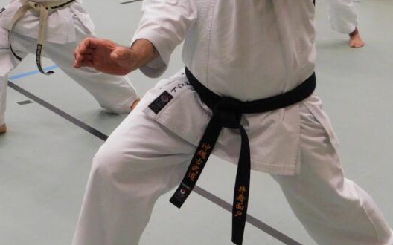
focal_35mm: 74
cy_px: -31
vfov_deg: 17.0
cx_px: 63
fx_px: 793
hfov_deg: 27.1
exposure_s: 1/25
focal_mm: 6.3
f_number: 3.5
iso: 400
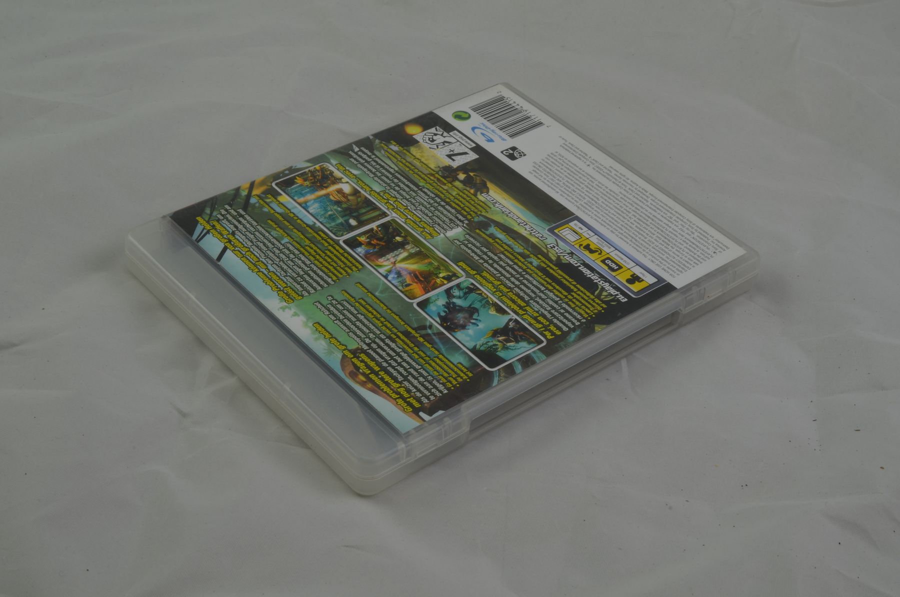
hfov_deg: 33.5
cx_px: 450
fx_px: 1497
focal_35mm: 60
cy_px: 298
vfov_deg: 22.5
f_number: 20
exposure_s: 1/4
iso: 100
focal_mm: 40
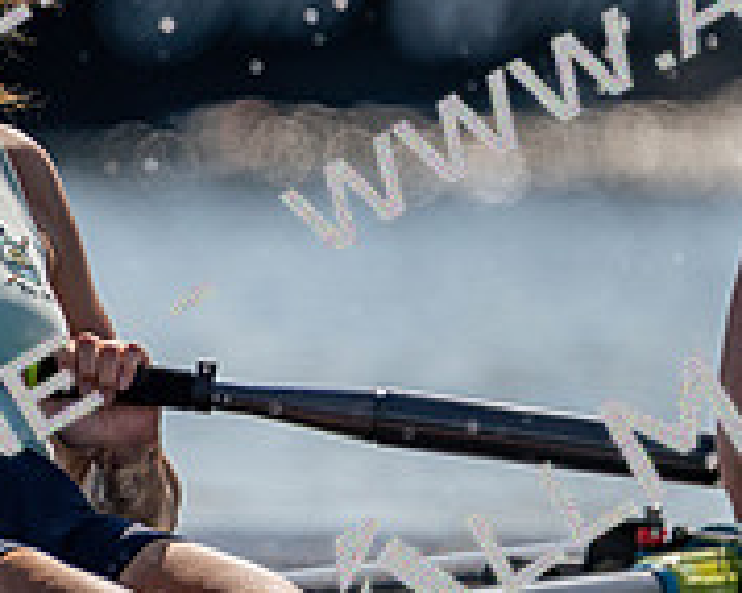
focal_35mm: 1822
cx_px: -21
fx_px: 39990
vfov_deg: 0.8
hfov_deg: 1.1
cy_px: 321
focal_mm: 600
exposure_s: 1/1600
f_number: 6.3
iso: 160
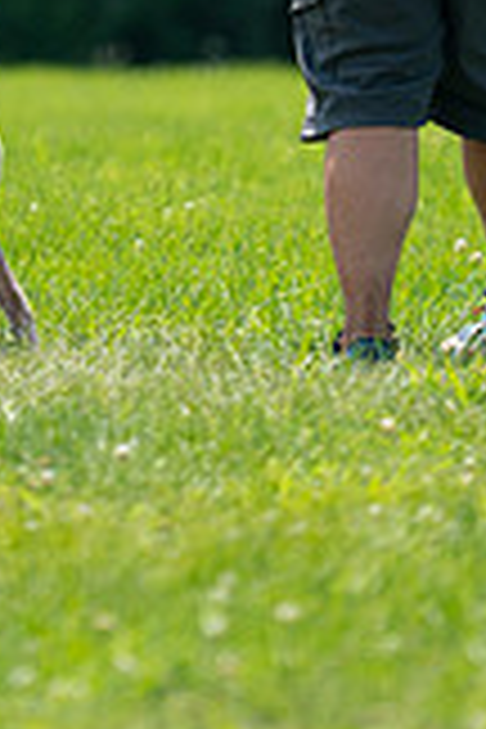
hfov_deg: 1.4
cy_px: -194
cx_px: -9
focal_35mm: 980
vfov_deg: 2.1
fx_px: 19843
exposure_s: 1/4000
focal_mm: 353
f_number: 6.3
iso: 1600
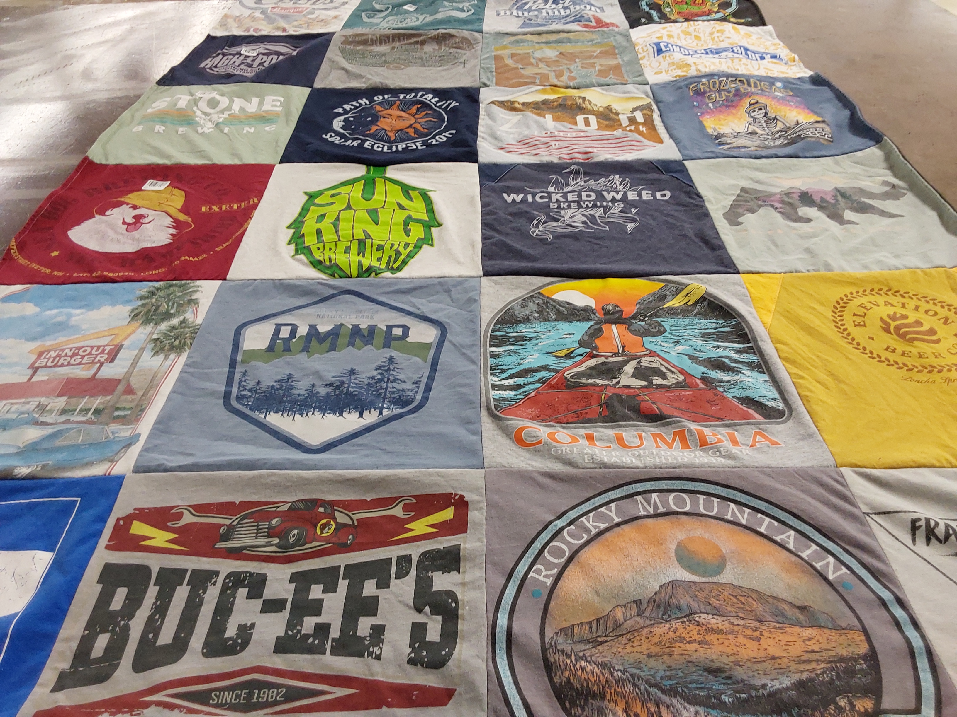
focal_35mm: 28
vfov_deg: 49.7
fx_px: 774
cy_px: 358
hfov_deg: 63.4
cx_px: 478
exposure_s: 1/60
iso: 100
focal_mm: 2.91
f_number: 1.9
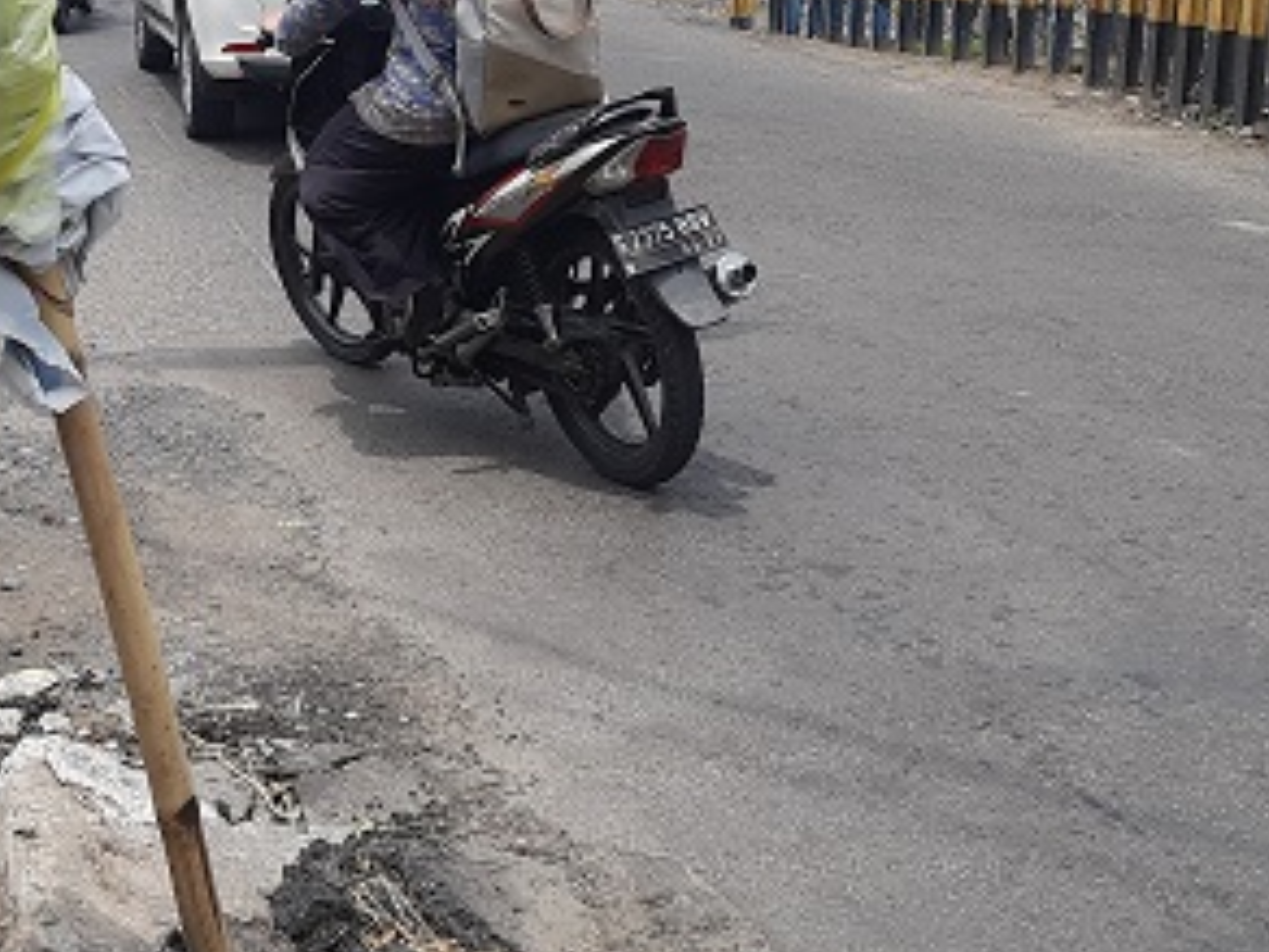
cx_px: 413
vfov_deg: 24.2
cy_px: 272
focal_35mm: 60
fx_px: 2200
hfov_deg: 31.9
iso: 20
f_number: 2
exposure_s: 1/860
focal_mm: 4.6
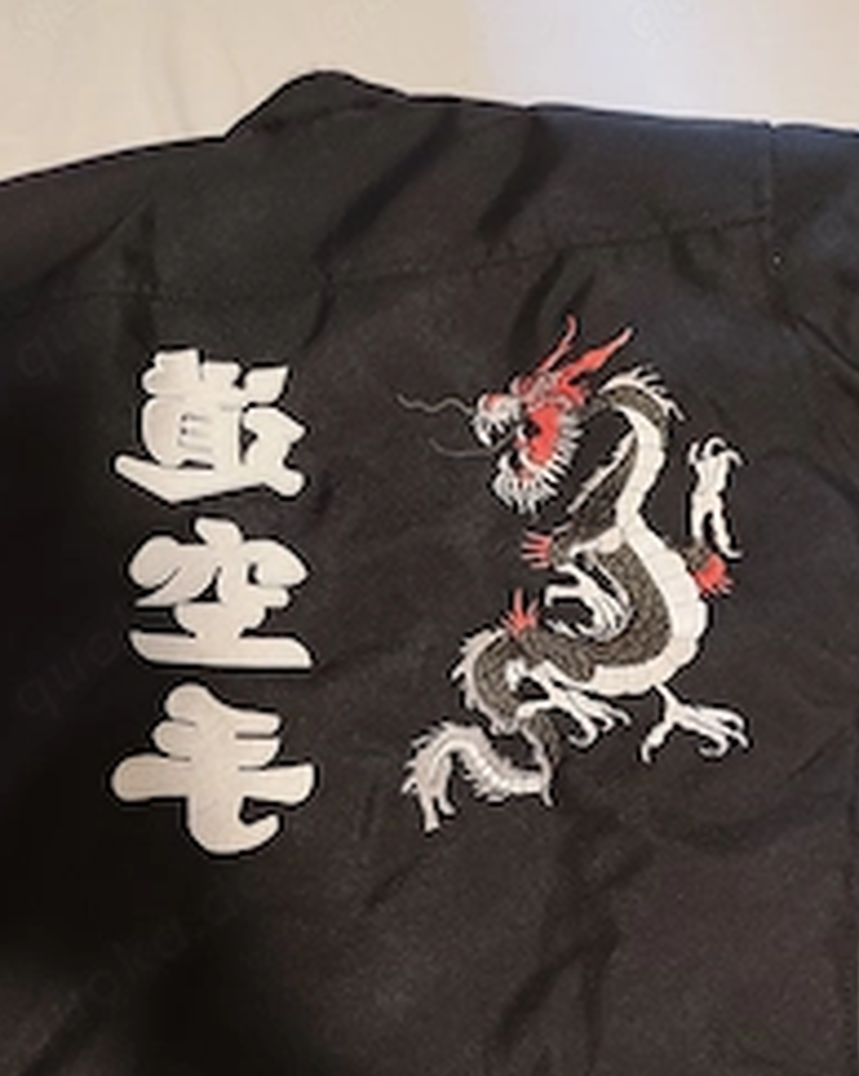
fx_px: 1177
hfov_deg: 39.7
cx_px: 301
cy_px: 686
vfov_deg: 48.6
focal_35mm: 37
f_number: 1.65
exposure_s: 1/25
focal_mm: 6.19
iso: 1250
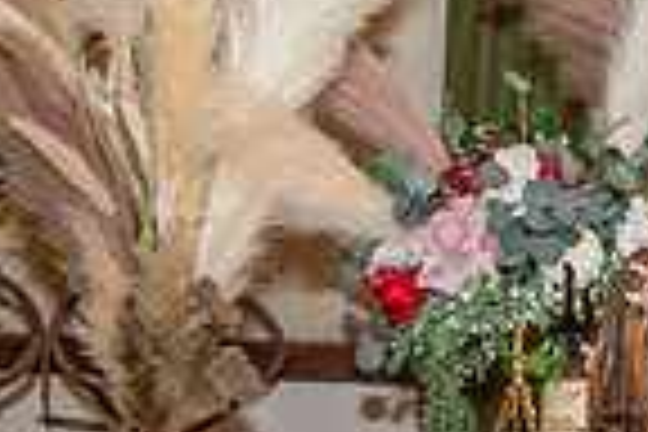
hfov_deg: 20.3
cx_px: 652
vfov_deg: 13.4
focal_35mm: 97
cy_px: 619
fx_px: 1746
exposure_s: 1/200
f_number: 2.8
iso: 1600
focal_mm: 24
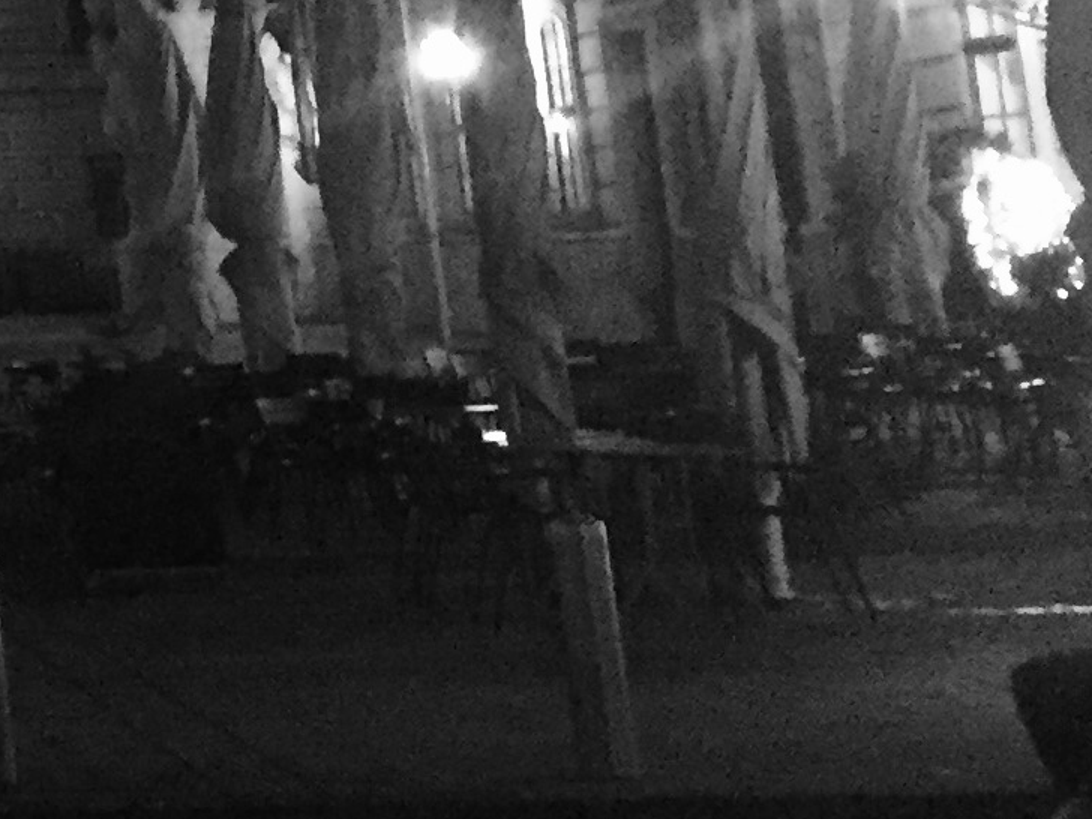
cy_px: -574
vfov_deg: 10.8
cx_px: -1184
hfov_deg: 12.9
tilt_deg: +12.1
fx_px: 4101
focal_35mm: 130
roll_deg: +2.8
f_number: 2.2
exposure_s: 1/17
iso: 640
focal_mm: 4.15
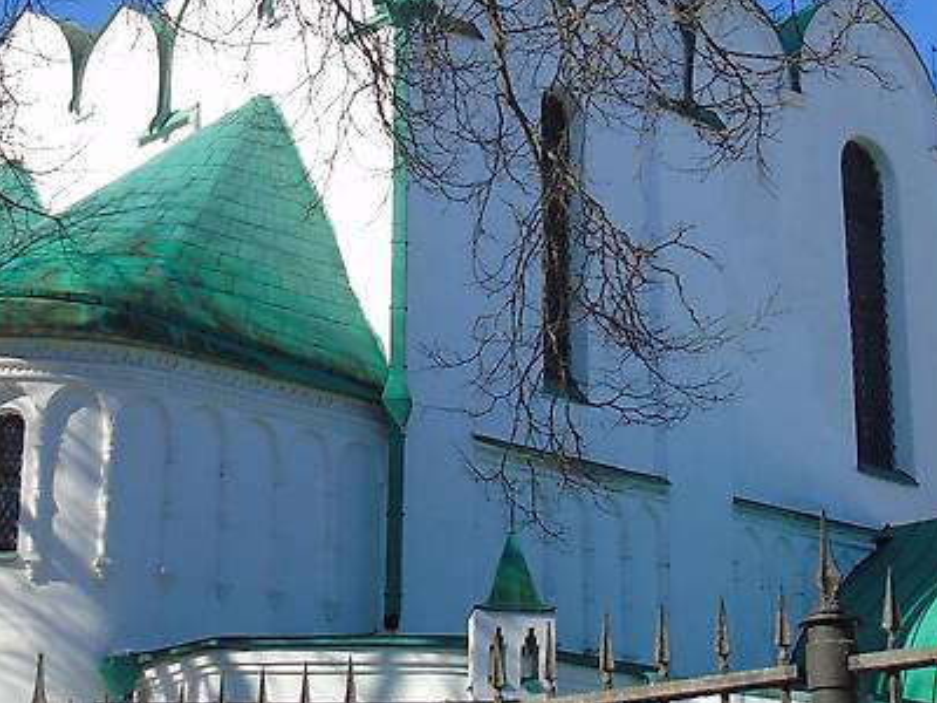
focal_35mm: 87
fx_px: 2355
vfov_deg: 16.9
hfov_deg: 22.5
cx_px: 389
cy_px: 225
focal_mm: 5.2
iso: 80
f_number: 3.6
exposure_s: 1/800
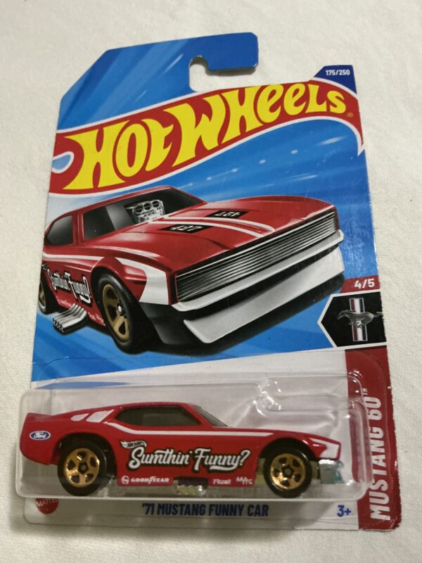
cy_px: 282
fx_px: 471
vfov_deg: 61.7
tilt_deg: -66.5
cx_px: 211
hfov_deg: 48.2
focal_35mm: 29
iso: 400
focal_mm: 3
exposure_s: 1/30
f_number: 1.8
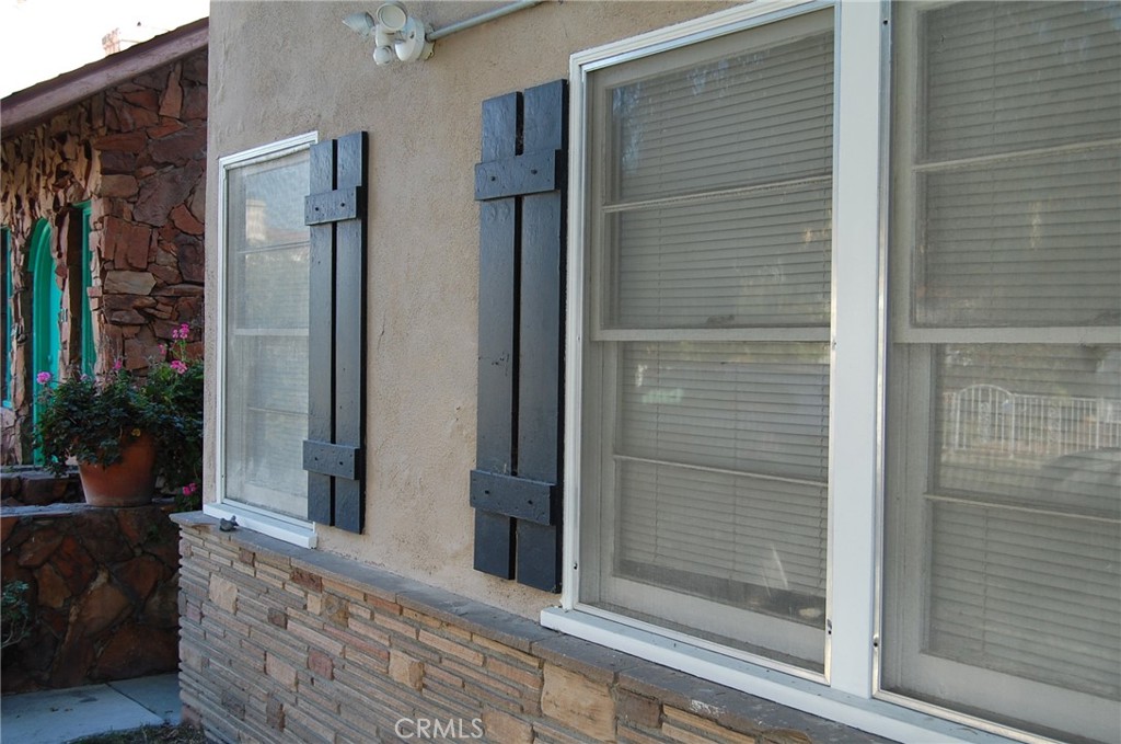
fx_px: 1306
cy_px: 372
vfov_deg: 31.8
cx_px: 560
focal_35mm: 42
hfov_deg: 46.5
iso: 320
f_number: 5.6
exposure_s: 1/125
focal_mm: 28
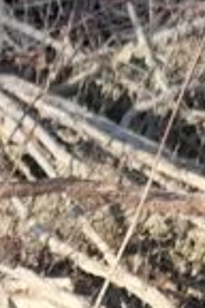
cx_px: -308
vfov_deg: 10.1
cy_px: 665
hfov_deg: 7.0
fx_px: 1580
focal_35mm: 185
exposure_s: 1/183
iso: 20
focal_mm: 4.6
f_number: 2
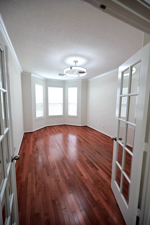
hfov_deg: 81.1
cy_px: 112
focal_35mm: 14
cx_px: 75
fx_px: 88
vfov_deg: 104.3
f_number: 4
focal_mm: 14
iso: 400
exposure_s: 1/45
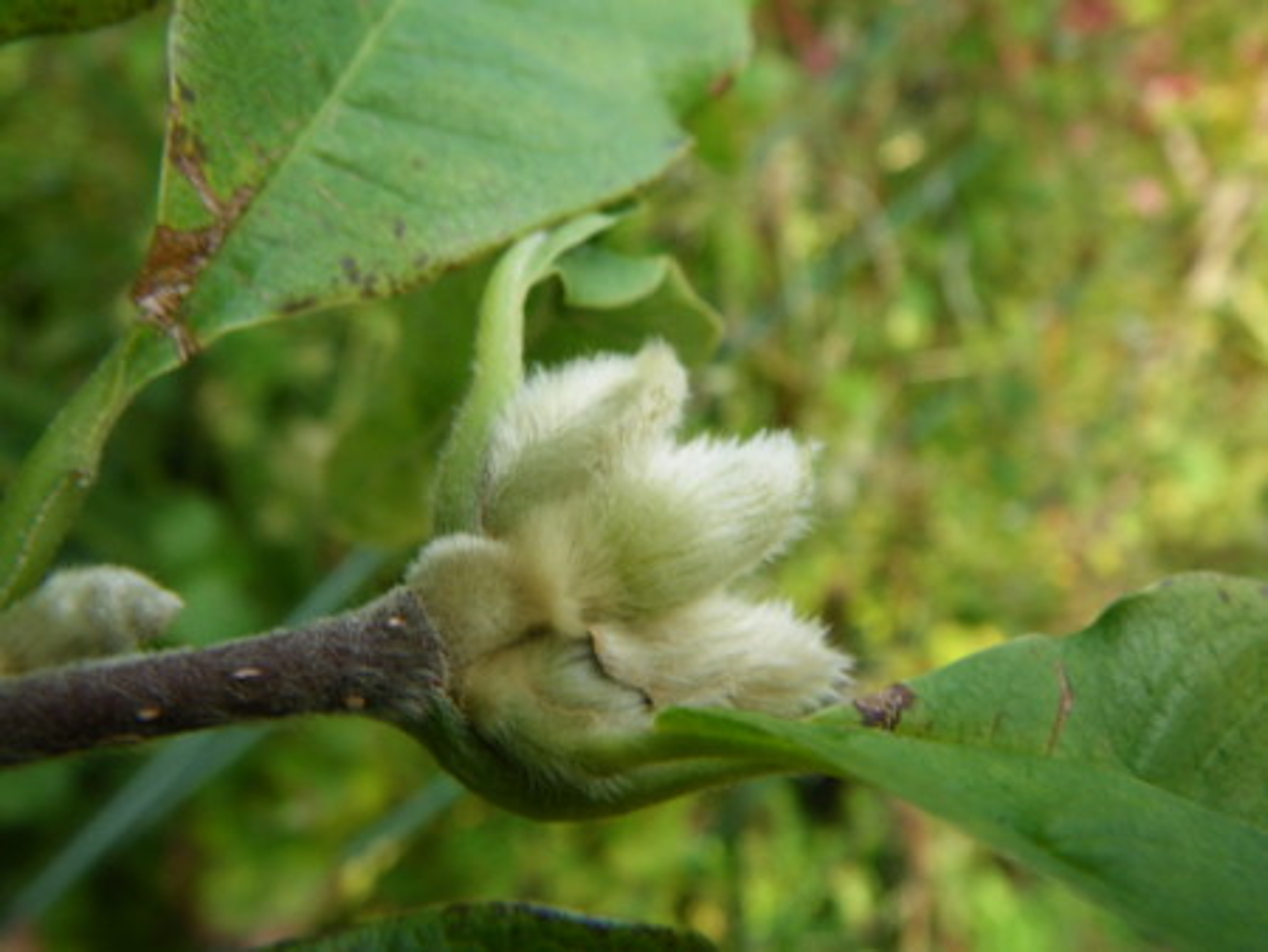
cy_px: 476
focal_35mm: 34
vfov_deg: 41.8
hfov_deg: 53.9
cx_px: 634
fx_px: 1246
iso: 64
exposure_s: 1/50
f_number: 3.8
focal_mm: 6.1
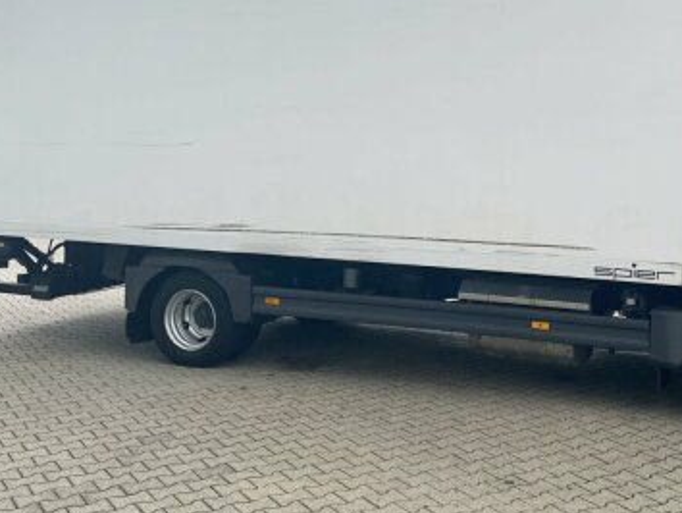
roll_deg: +0.4
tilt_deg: +0.9
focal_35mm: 47
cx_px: 482
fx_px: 927
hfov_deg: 39.7
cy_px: 123
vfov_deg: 30.4
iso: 50
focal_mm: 5.7
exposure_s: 1/3968
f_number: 1.5
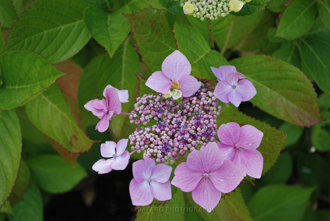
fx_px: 757
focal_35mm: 82
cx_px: 165
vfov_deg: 16.6
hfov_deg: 24.6
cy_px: 110
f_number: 5.6
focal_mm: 55
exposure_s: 1/250
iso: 200
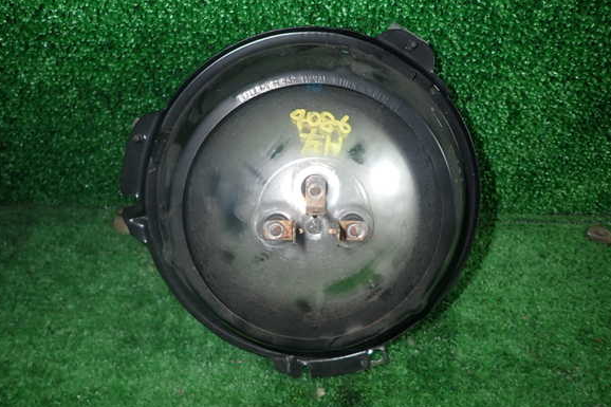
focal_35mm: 27
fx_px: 458
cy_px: 202
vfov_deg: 47.9
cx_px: 310
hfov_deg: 67.4
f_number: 5.6
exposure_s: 1/30
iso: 200
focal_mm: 4.5
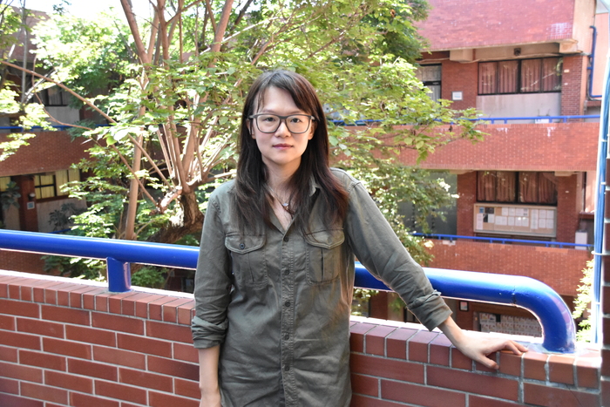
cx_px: 305
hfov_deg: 45.0
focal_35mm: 44
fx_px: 737
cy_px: 204
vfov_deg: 30.9
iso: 5000
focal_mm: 29
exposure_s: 1/1600
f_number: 5
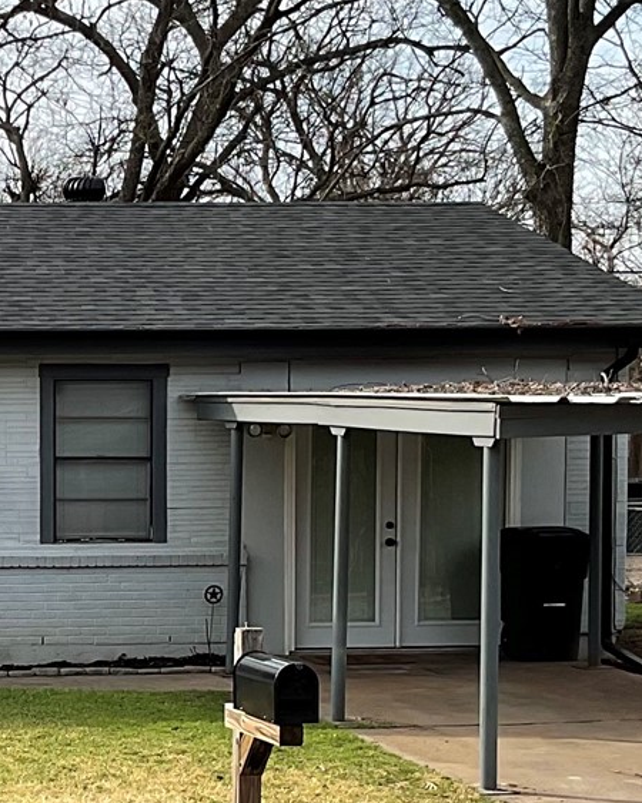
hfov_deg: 14.3
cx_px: -210
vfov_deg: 18.5
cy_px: 630
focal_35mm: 103
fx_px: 2448
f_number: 1.8
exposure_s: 1/883
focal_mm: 3
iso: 16
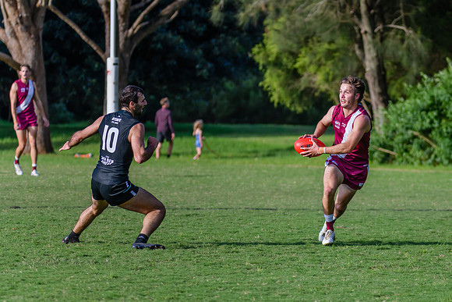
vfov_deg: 5.4
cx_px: 334
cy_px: 173
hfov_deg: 8.0
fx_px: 3212
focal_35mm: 256
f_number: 4
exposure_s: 1/2500
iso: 900
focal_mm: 170
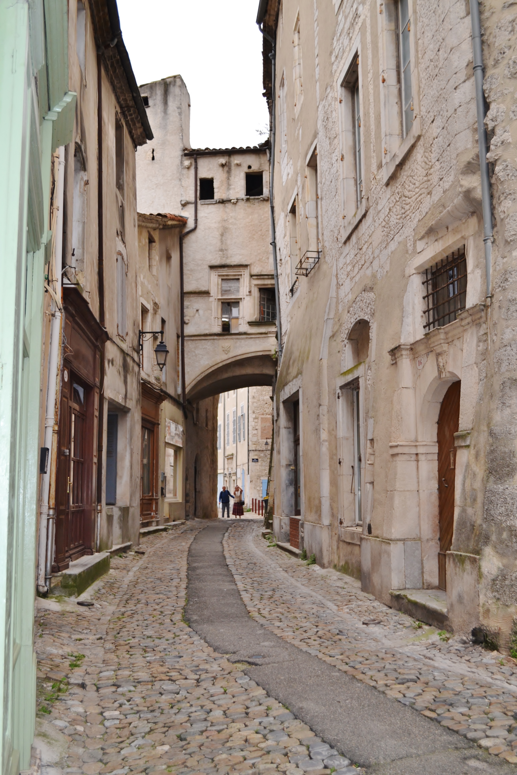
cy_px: 388
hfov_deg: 36.9
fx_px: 775
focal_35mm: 36
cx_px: 258
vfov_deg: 53.1
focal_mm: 24
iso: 400
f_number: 4
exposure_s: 1/125
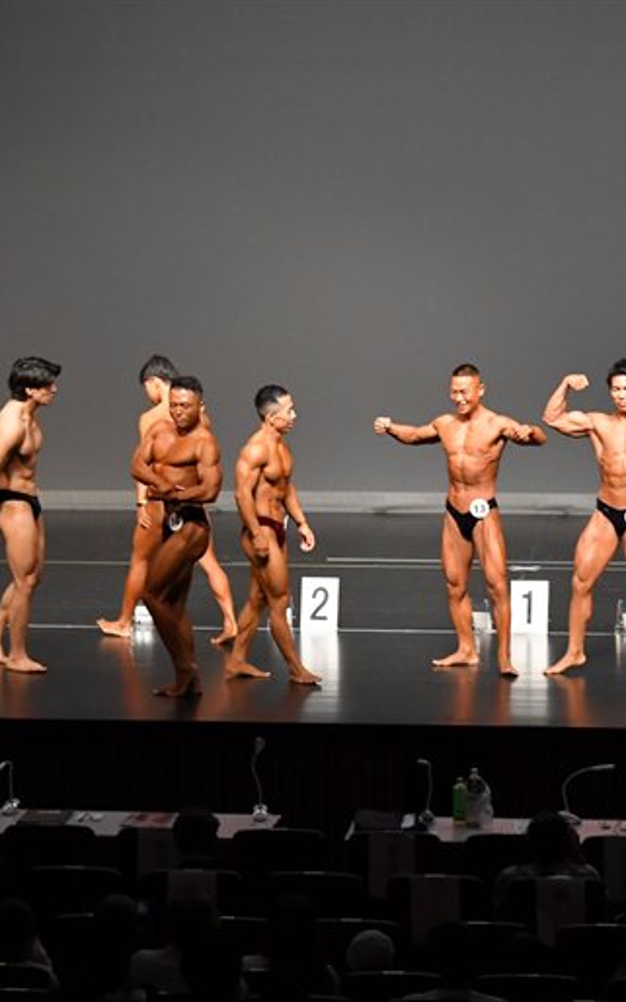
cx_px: 366
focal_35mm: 166
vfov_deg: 12.6
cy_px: 501
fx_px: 4534
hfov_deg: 7.9
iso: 4000
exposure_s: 1/400
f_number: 5.6
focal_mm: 72
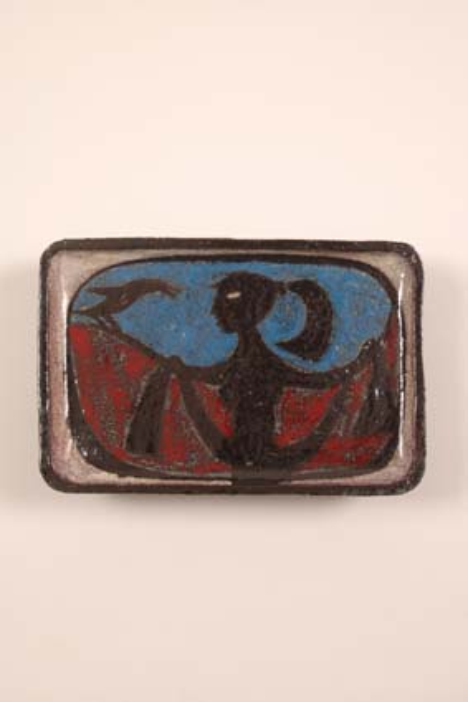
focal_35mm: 57
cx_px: 234
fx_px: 1112
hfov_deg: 23.8
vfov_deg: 35.1
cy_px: 351
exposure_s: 1/5
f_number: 5.6
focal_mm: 38
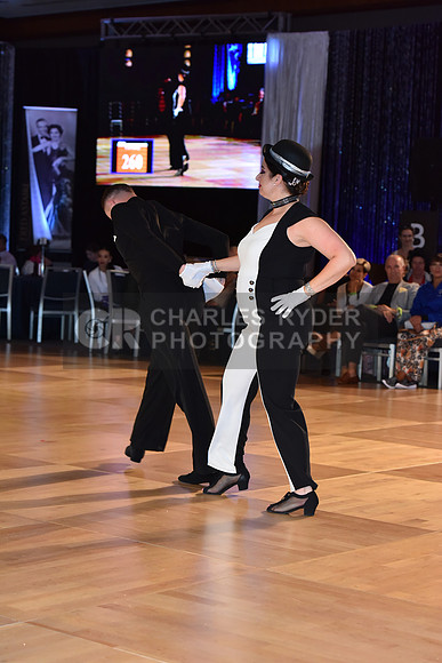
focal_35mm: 82
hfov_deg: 16.7
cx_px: 221
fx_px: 1509
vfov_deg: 24.8
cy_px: 332
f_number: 5
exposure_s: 1/250
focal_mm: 82
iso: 2000
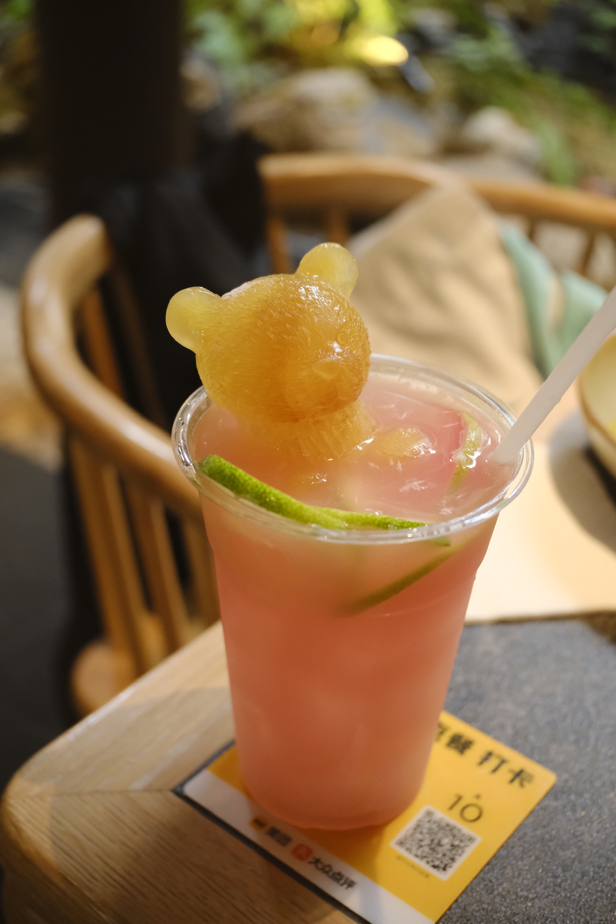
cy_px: 462
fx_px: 1052
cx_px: 308
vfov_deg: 47.4
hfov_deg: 32.6
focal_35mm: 41
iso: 3200
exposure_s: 1/125
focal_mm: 27
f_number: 3.6
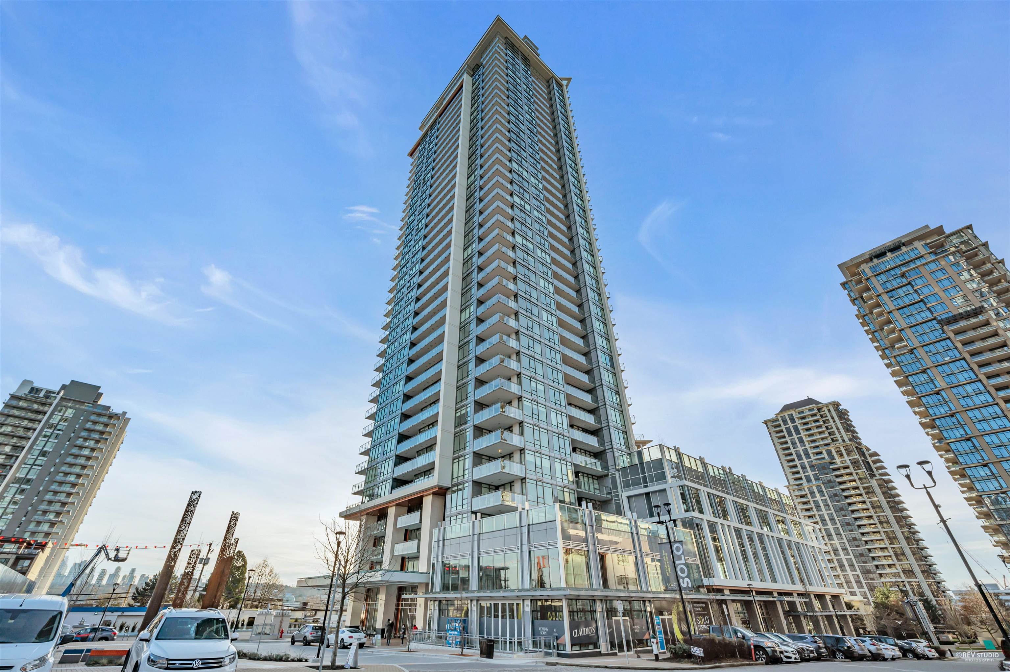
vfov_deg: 79.1
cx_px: 505
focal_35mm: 14
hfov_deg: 102.3
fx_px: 406
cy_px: 336
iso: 100
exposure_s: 1/125
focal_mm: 14.5
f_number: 14
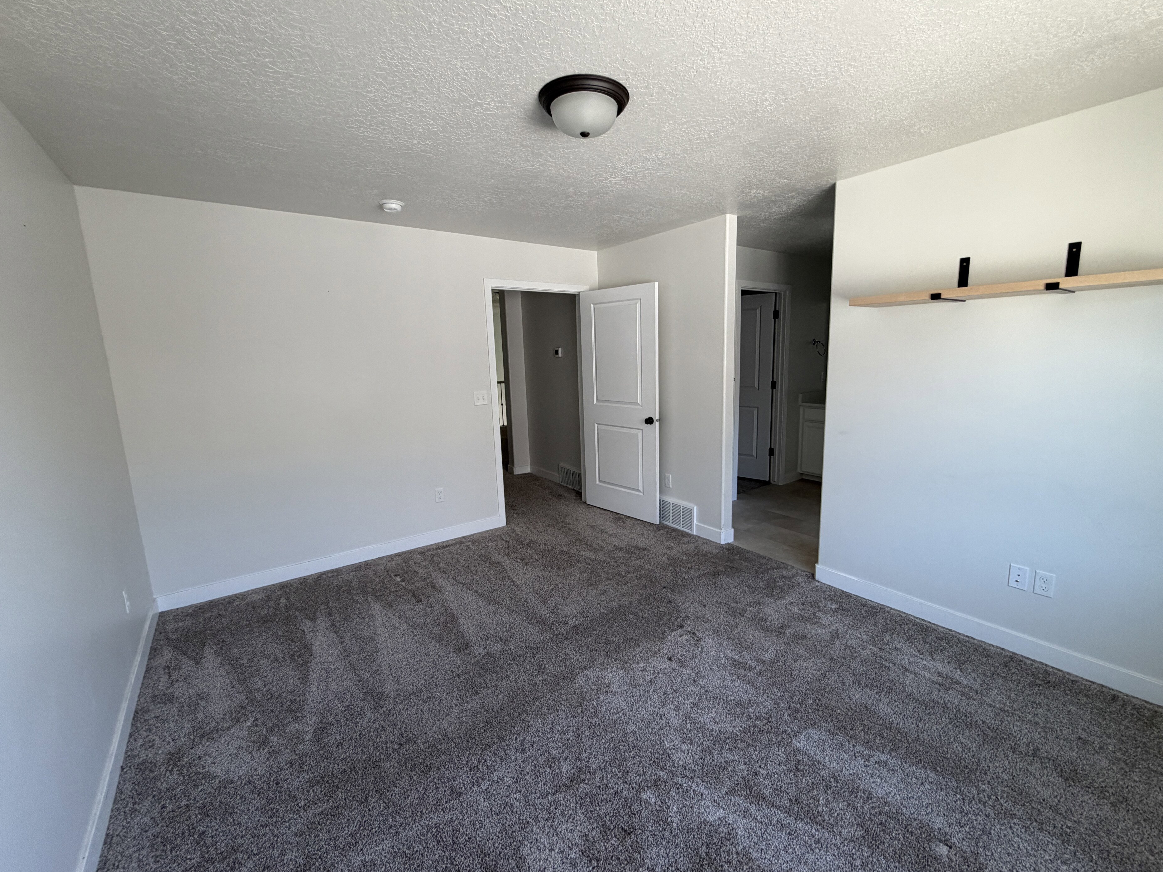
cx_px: 615
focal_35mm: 15
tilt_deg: -9.4
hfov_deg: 98.1
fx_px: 504
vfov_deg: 81.7
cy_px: 438
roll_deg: +0.9
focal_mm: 2.22
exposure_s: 1/121
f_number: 2.2
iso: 160
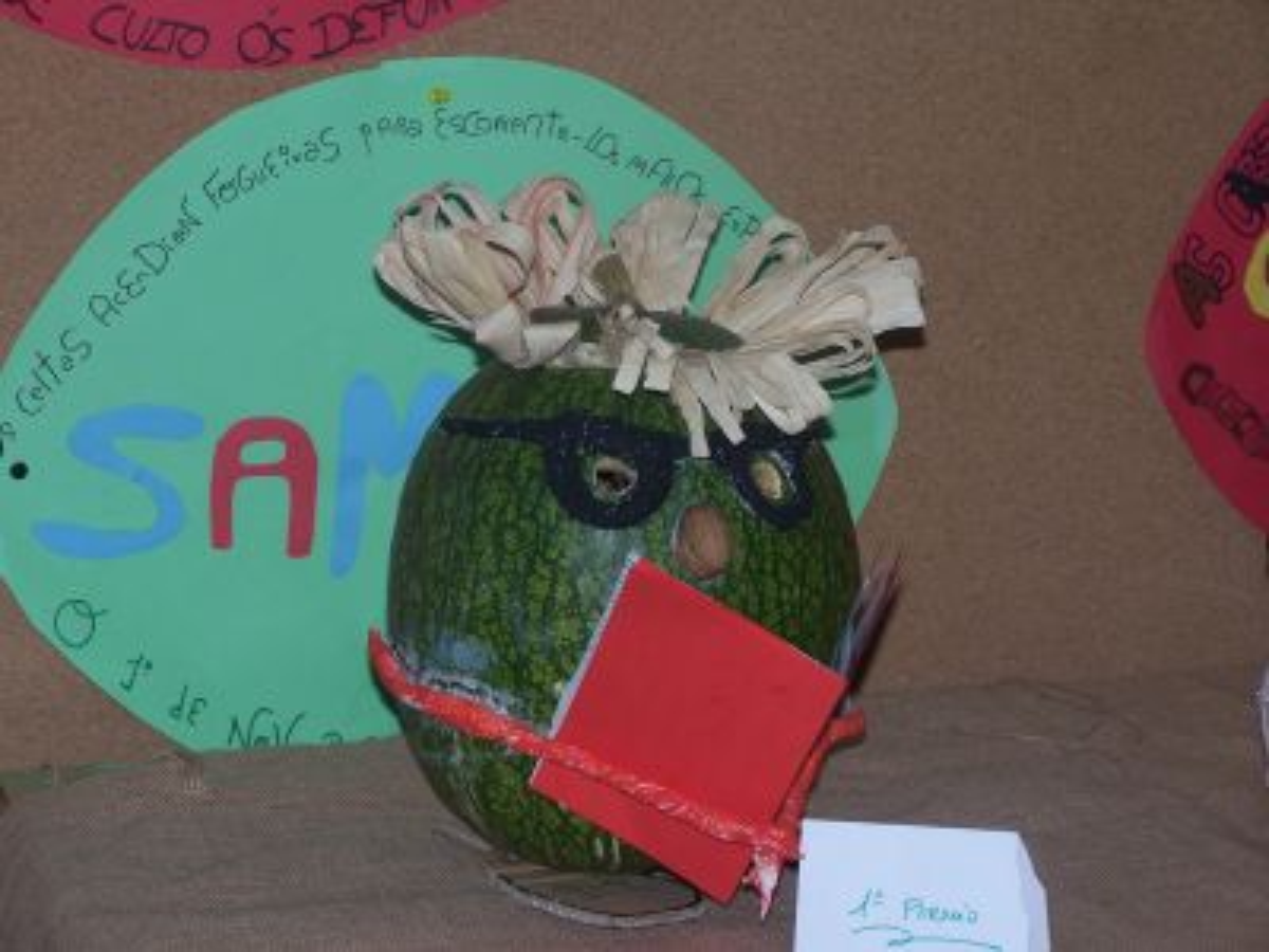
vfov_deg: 14.1
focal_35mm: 105
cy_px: 476
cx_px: 634
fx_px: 3849
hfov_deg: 18.7
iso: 80
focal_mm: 17.5
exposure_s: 1/100
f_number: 3.2
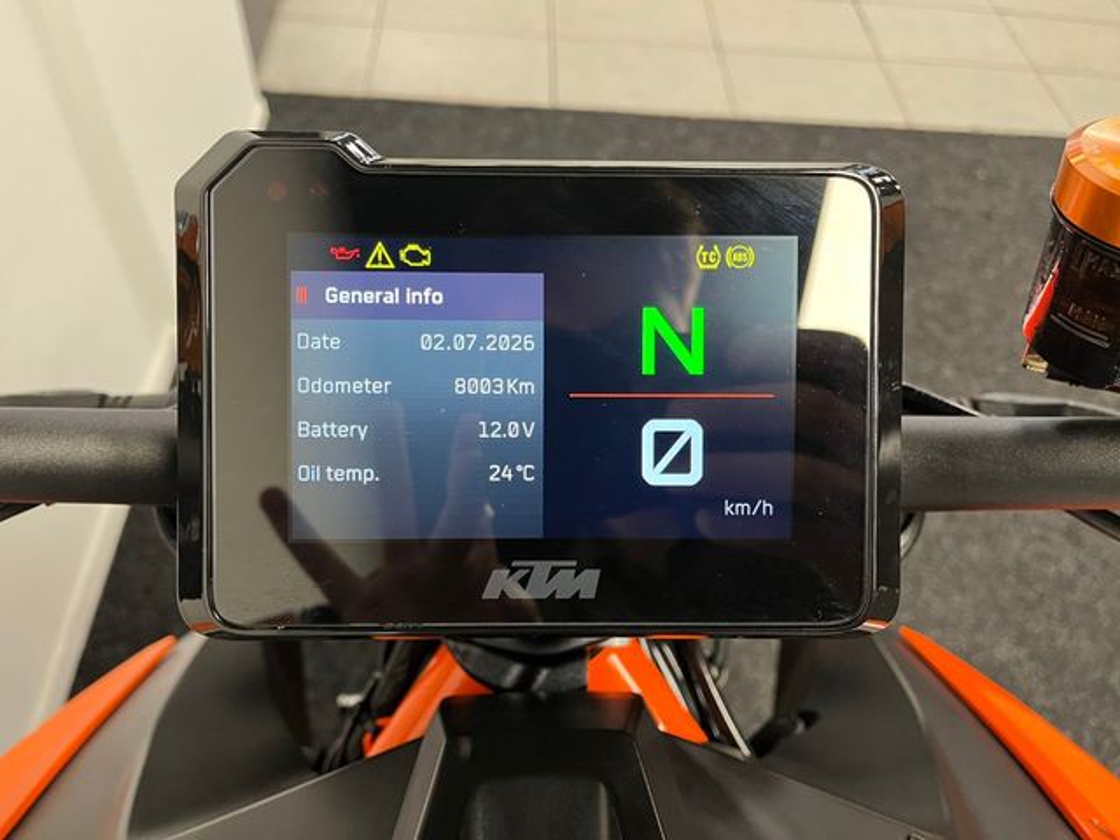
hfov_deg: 67.3
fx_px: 841
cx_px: 560
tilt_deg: -52.1
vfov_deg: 53.1
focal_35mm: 26
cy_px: 420
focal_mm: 5.1
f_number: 1.6
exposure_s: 1/50
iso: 400
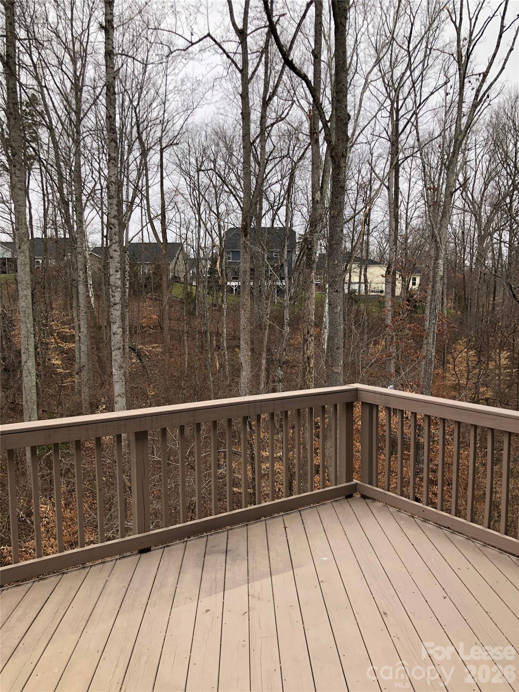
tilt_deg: -6.1
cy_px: 346
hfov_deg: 49.7
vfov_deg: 63.4
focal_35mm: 28
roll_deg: +0.6
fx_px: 560
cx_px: 260
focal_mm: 3.99
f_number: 1.8
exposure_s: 1/458
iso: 20
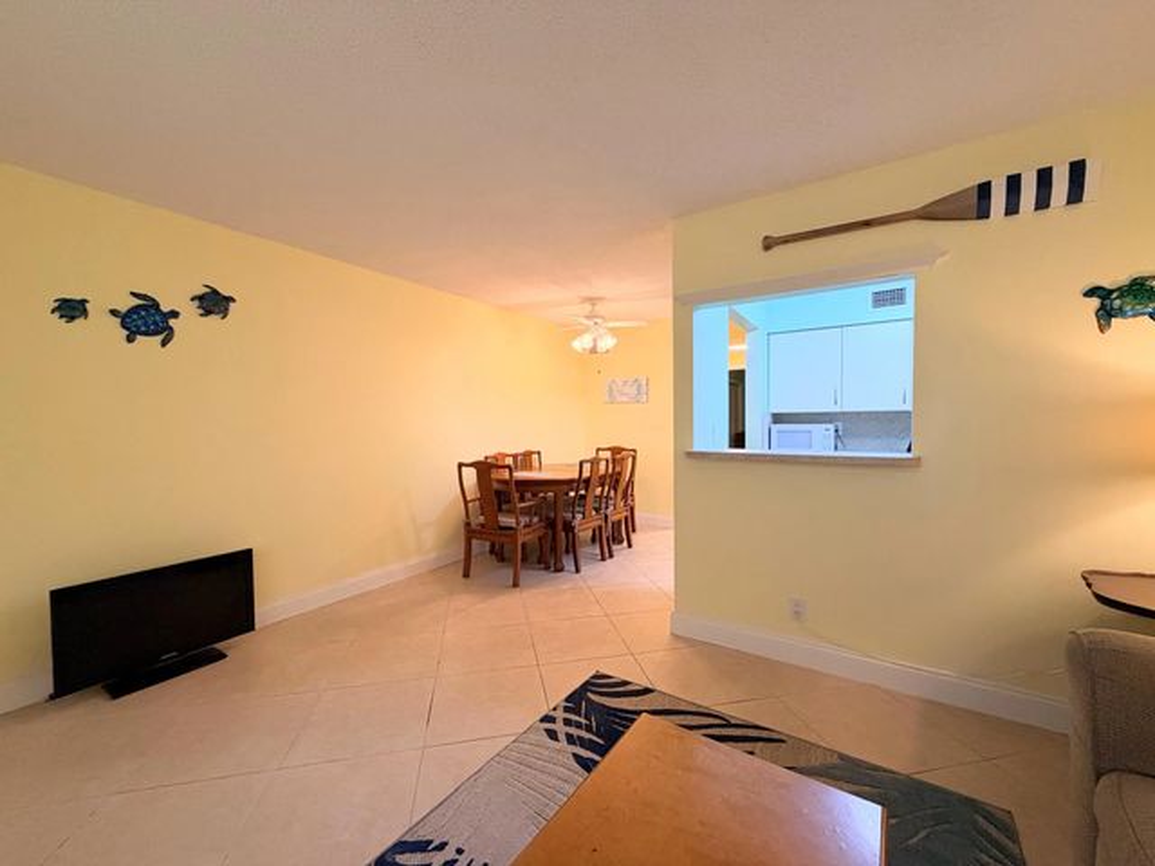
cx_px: 578
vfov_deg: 85.7
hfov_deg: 102.1
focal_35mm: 14
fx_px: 467
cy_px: 433
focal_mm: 2.22
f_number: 2.2
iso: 320
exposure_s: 1/60
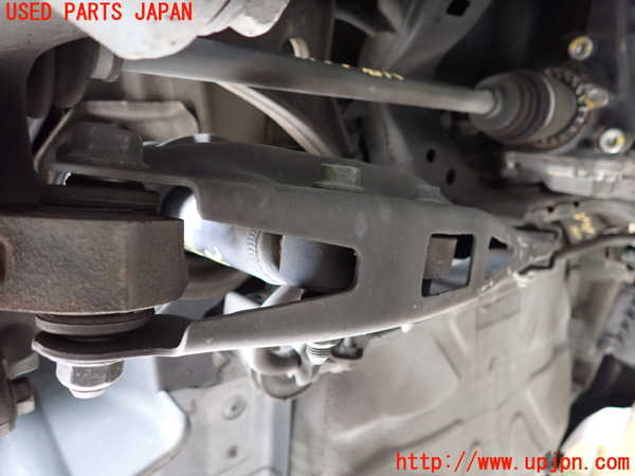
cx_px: 318
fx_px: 459
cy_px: 238
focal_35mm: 25
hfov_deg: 69.4
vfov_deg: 54.9
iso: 800
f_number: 2
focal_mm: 4.5
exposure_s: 1/25
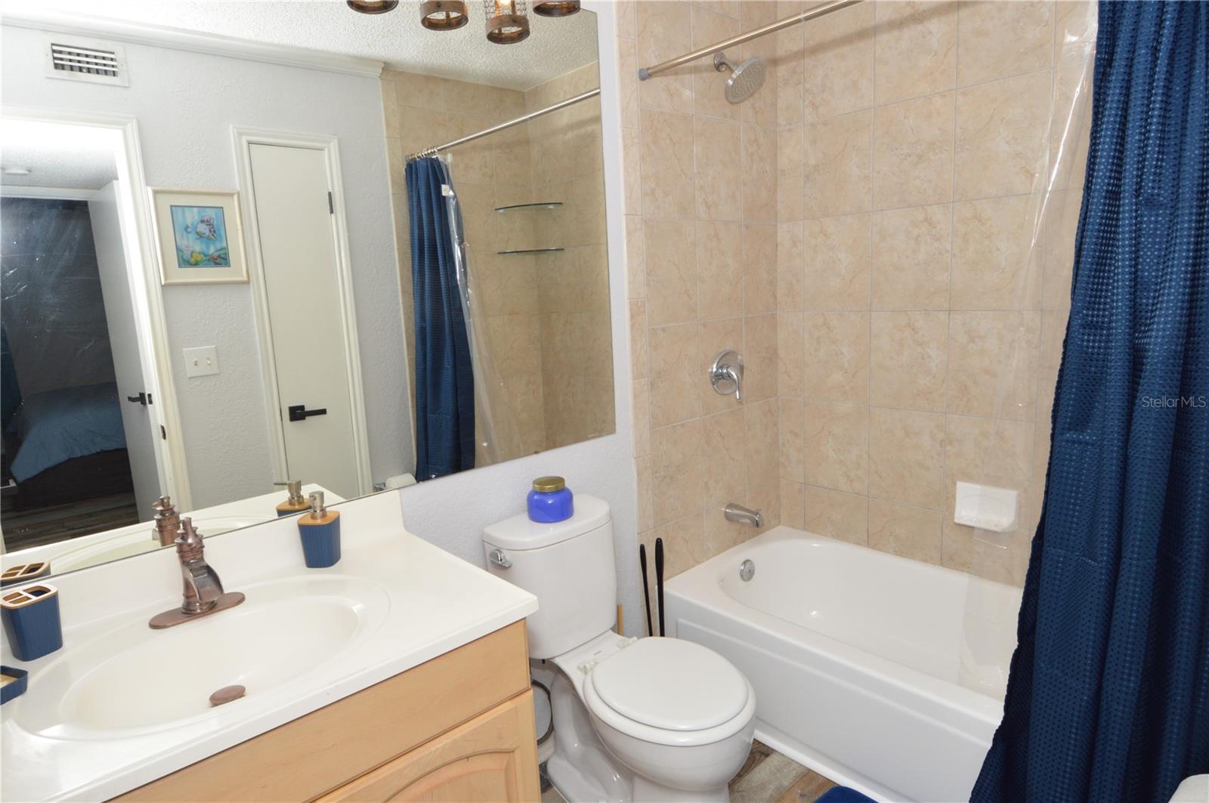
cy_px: 402
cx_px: 604
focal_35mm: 18
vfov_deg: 67.3
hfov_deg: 90.1
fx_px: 604
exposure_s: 1/80
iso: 400
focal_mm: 12
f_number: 10
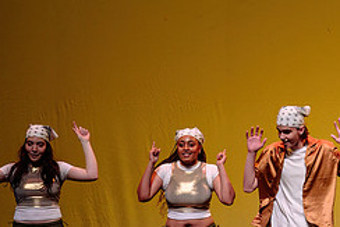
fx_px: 2580
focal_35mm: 273
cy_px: 242
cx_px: 363
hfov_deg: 7.5
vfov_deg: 5.0
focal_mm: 110
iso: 1250
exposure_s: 1/500
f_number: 3.2
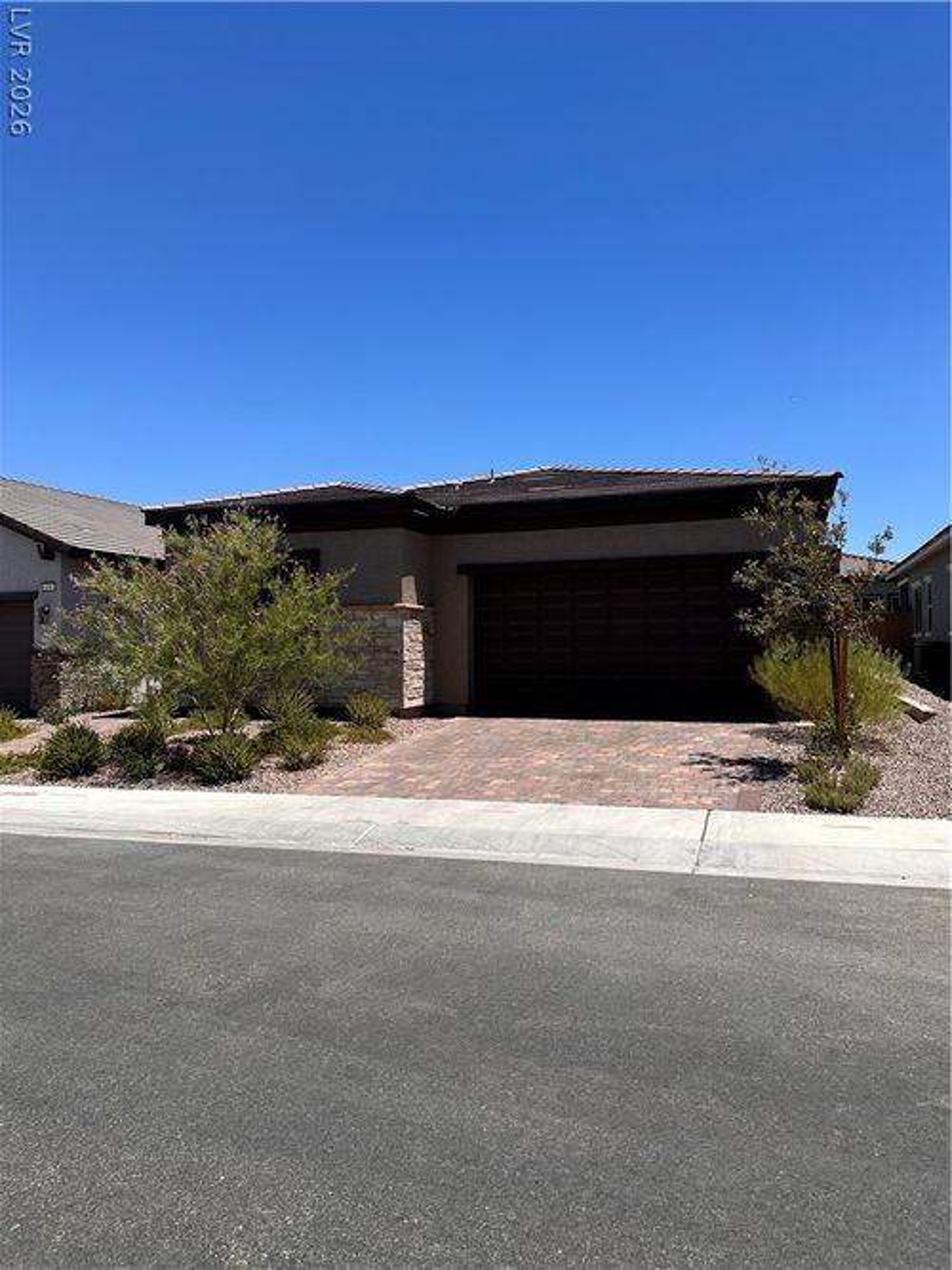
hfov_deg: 56.8
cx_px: 476
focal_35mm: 24
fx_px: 880
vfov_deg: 71.6
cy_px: 635
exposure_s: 1/5263
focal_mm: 6.86
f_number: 1.78
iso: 80
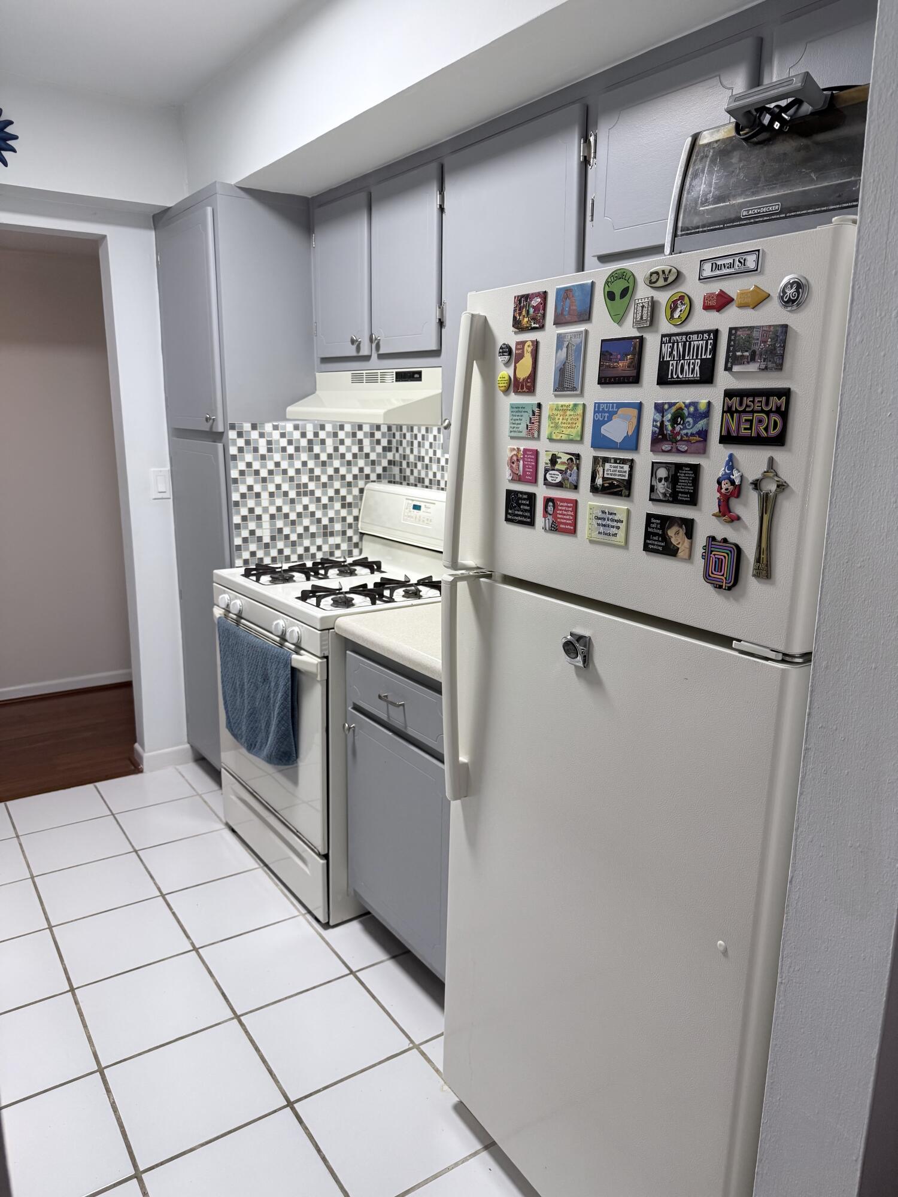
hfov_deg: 56.8
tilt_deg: -13.9
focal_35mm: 24
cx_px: 449
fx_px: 830
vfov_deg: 71.6
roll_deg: -1.2
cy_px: 598
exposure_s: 1/120
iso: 200
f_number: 1.78
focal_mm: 6.76
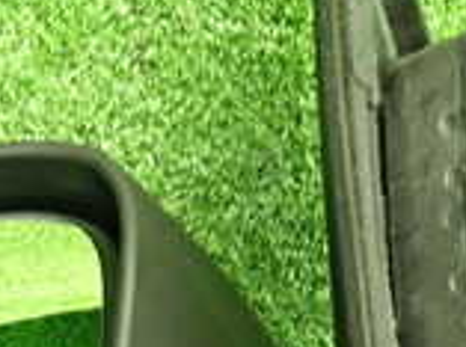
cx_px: 104
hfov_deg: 17.0
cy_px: 365
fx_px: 1545
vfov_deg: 12.6
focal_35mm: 115
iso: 500
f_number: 2.3
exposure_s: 1/30
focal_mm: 5.4
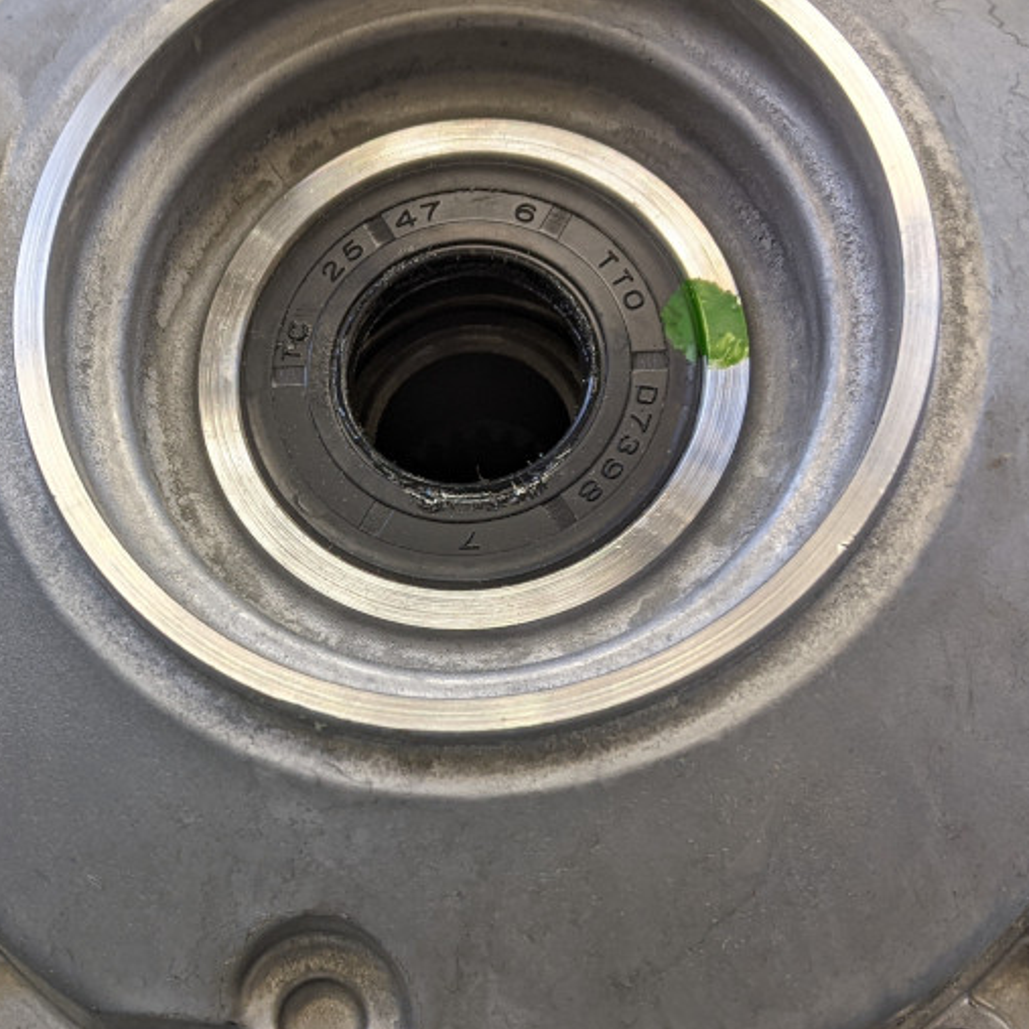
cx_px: 225
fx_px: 1917
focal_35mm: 57
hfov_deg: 29.4
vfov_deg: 29.8
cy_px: 707
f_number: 1.8
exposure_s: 1/120
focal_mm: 4.44
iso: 86
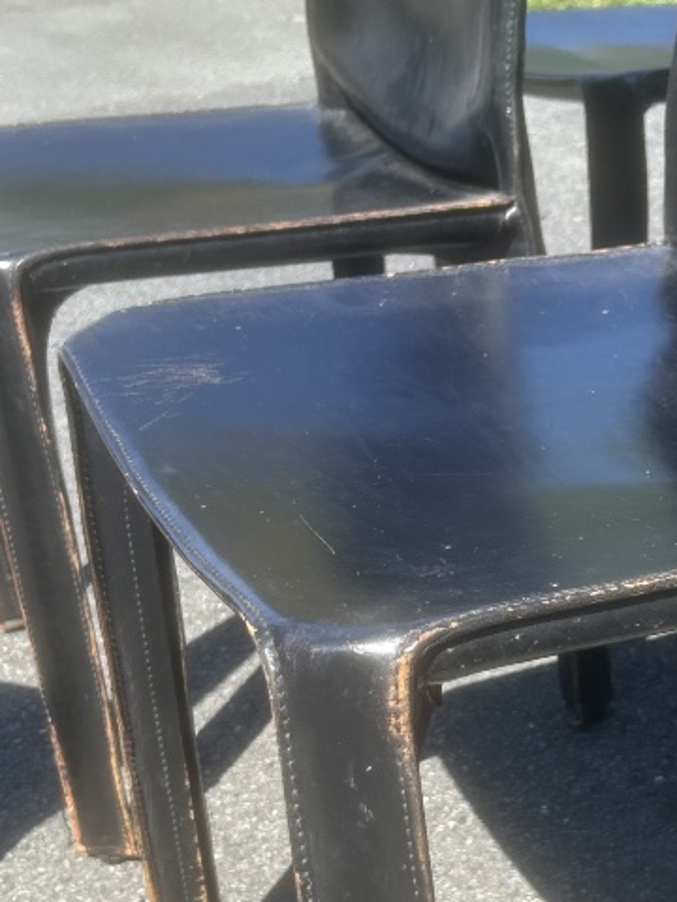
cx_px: 568
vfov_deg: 29.4
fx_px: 1695
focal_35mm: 65
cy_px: 658
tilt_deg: -26.0
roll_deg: +2.0
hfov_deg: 22.2
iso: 50
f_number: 1.5
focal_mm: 5.7
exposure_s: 1/1531
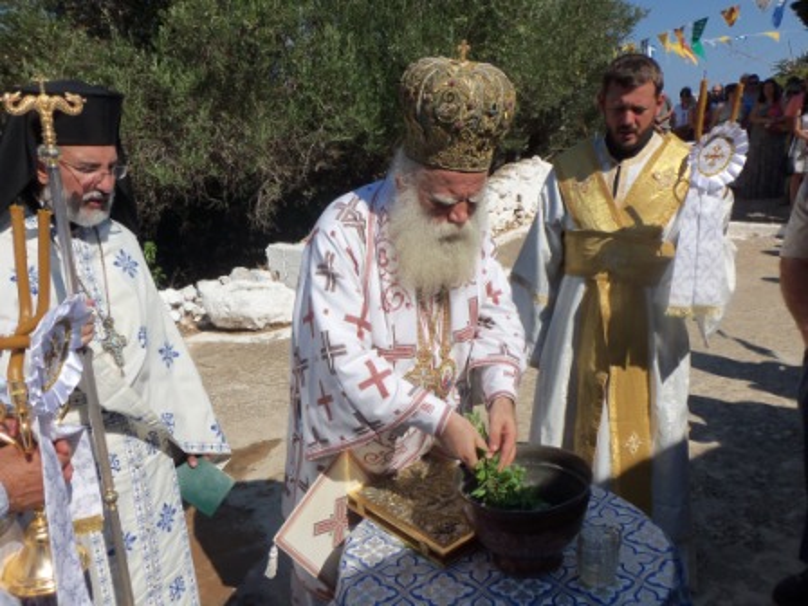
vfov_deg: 49.7
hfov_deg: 63.4
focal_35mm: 28
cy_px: 303
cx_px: 404
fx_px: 654
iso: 64
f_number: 8.6
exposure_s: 1/250
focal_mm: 5.1
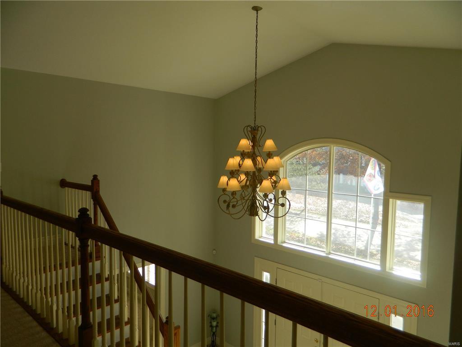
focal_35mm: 25
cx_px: 231
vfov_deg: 54.9
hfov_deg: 69.4
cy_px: 174
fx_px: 334
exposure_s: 1/200
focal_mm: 4.5
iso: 80
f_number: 3.1
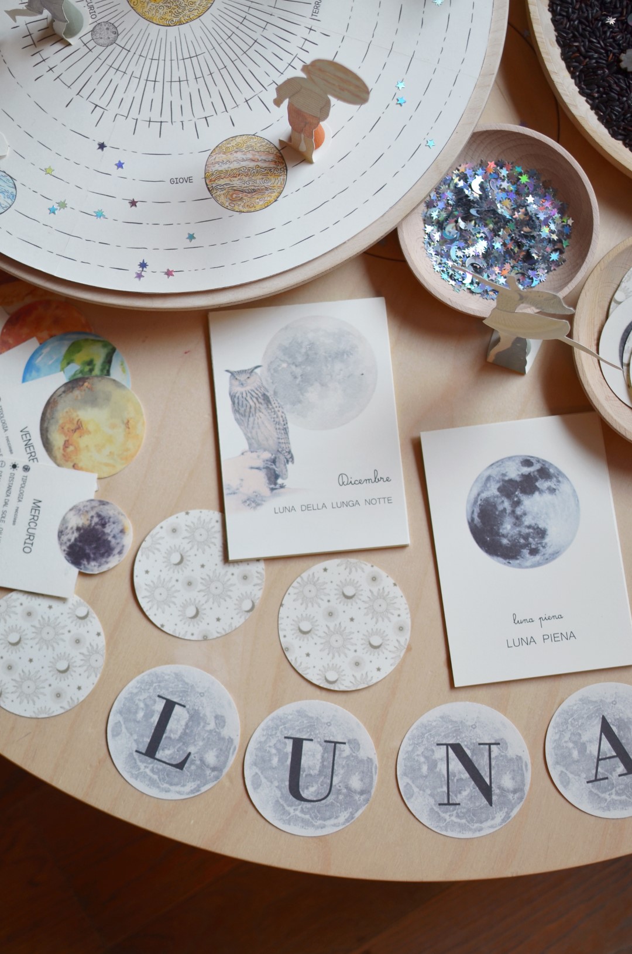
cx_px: 316
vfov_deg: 37.9
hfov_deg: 25.6
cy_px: 477
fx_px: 1389
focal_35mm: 52
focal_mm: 35
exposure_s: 1/100
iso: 280
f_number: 1.8
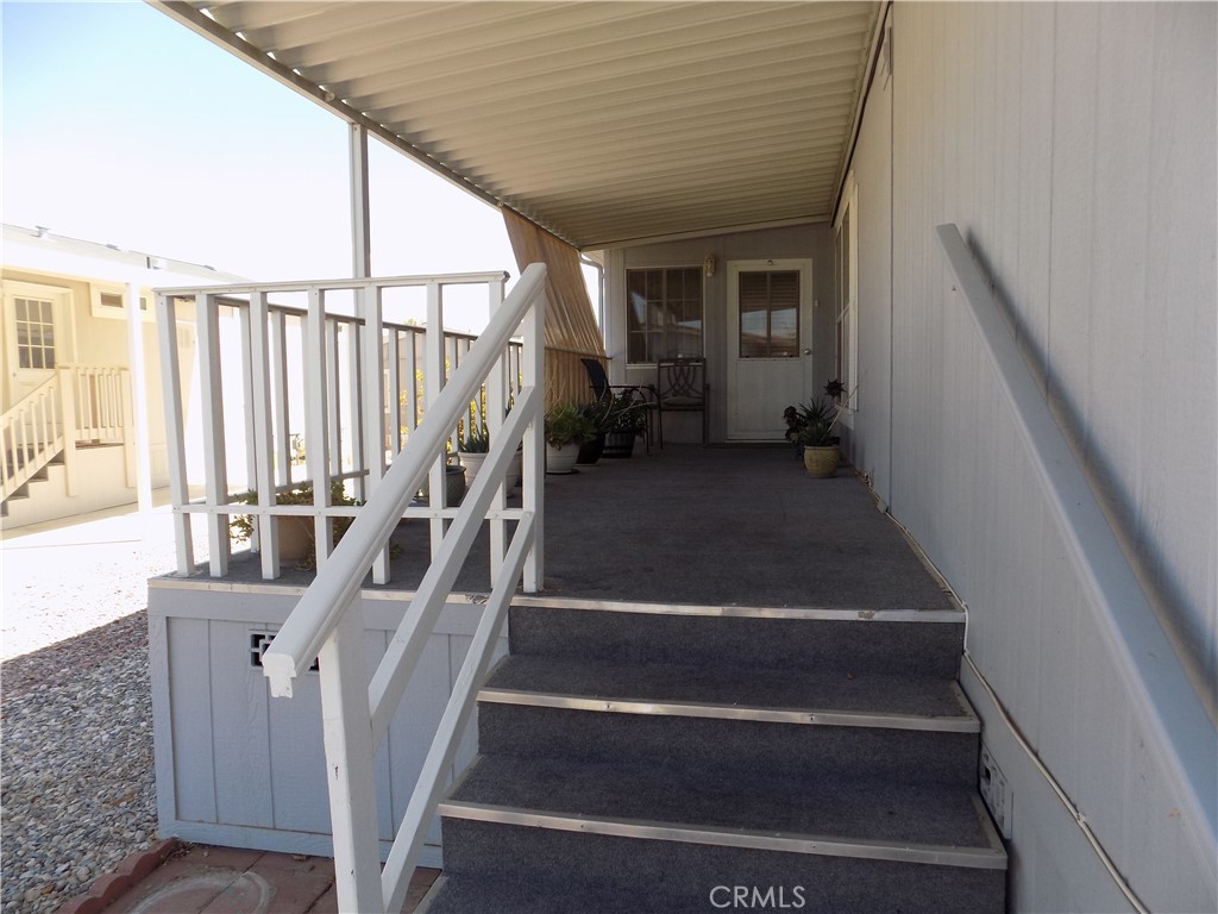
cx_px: 609
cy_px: 457
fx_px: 809
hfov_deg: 73.9
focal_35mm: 23
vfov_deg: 58.9
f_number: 3.1
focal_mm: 4
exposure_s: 1/320
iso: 80
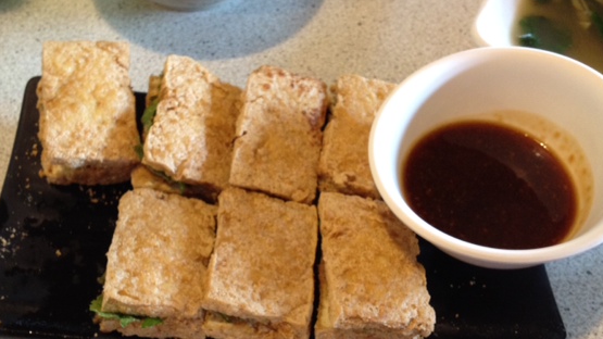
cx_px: 278
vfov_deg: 27.0
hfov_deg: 46.4
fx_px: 703
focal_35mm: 44
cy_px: 200
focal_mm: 4.28
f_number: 2.4
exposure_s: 1/20
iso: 160
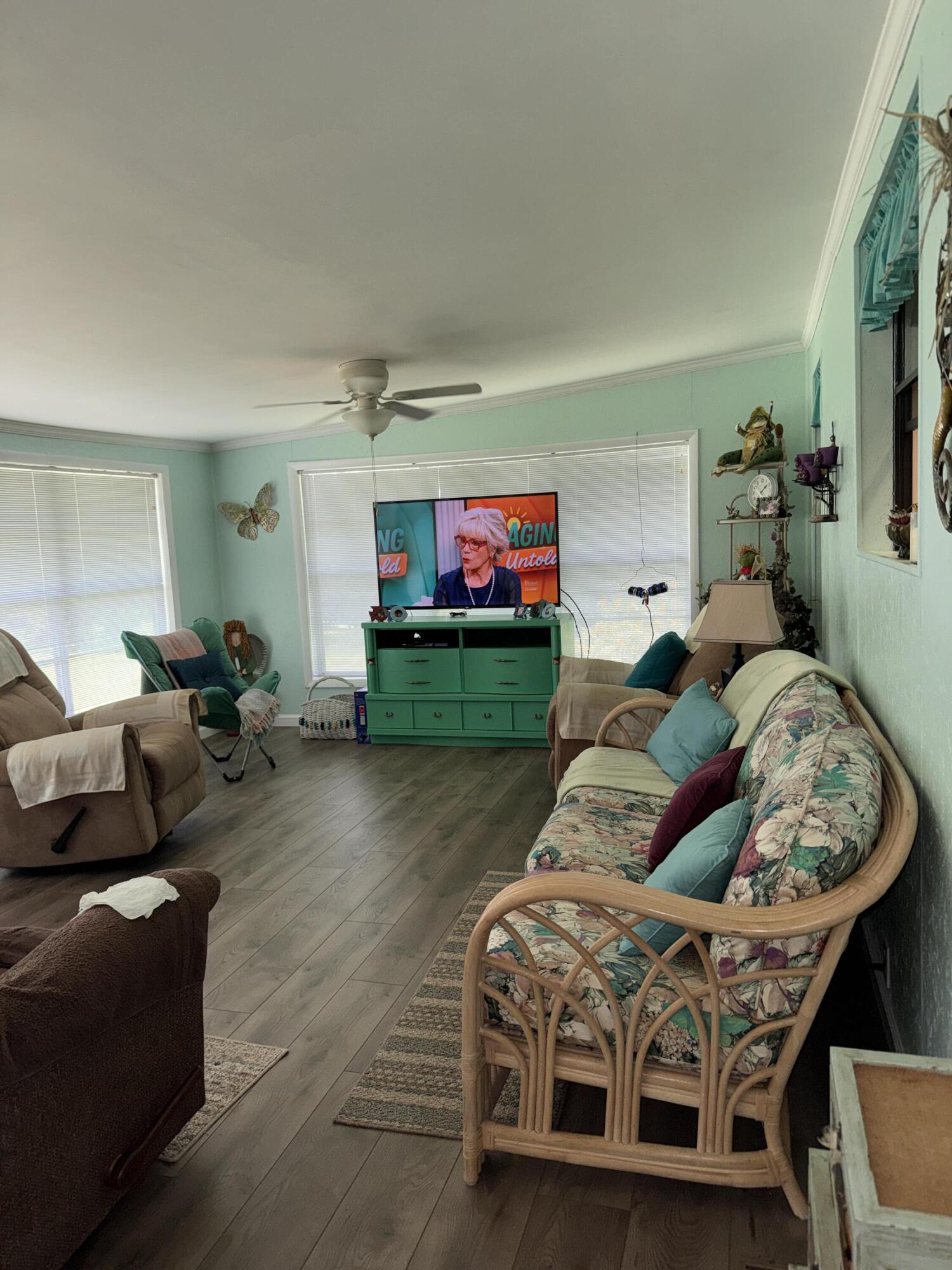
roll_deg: +3.3
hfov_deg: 56.8
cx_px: 476
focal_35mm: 24
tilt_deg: -7.1
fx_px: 880
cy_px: 635
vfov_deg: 71.6
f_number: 1.78
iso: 64
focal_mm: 6.76
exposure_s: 1/121
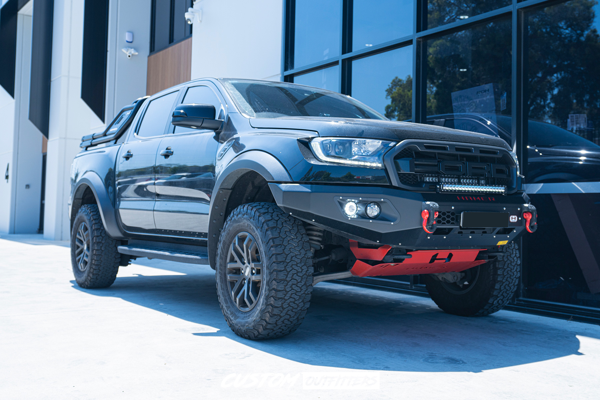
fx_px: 517
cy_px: 200
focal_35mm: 31
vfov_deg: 42.3
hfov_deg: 60.3
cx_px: 300
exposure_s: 1/100
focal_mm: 31
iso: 100
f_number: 5
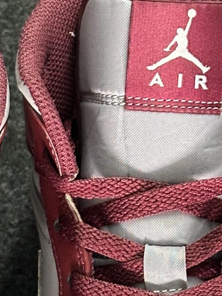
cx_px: -10
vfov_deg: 9.8
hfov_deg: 7.4
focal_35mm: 200
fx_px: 1709
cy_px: 341
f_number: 1.78
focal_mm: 6.86
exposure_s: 1/36
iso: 400
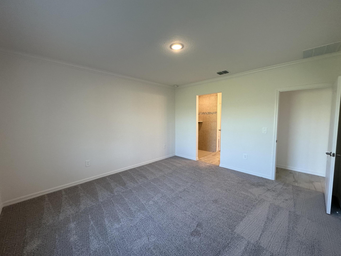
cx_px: 170
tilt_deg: -5.3
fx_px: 138
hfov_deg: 102.1
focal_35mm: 14
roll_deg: +0.3
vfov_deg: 85.7
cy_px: 128
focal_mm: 2.22
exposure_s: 1/120
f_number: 2.2
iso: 160
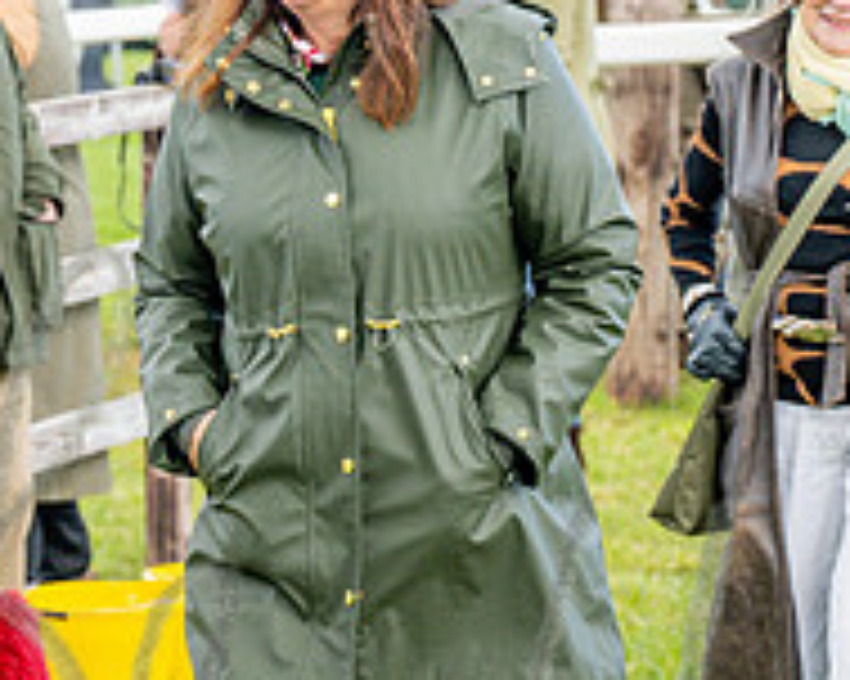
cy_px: 516
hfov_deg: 6.9
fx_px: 7015
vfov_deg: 5.5
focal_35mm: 279
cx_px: -120
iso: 250
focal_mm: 70
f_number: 4.5
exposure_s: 1/640
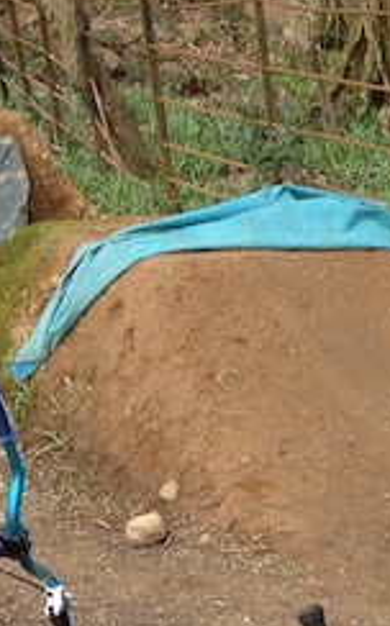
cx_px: 652
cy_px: 862
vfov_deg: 12.9
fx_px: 2659
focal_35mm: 156
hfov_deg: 8.1
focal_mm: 4.28
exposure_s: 1/123
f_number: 2.4
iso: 64
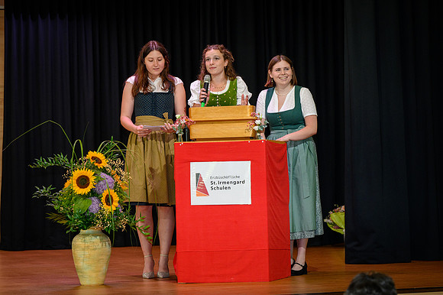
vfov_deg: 12.3
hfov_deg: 18.4
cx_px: 243
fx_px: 1366
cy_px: 162
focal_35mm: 111
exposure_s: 1/200
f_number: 5.6
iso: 2000
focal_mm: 101
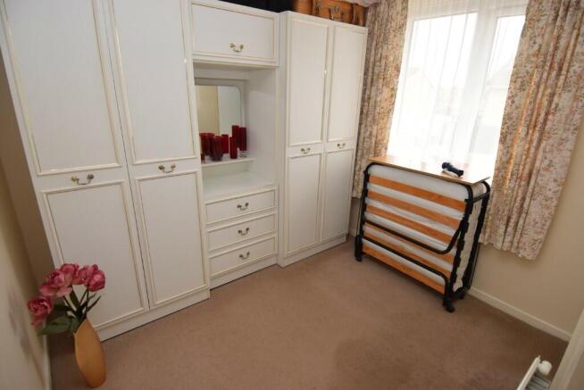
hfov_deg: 90.0
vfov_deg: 67.5
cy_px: 195
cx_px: 292
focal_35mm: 18
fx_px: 292
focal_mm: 12
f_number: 4.5
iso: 800
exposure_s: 1/80
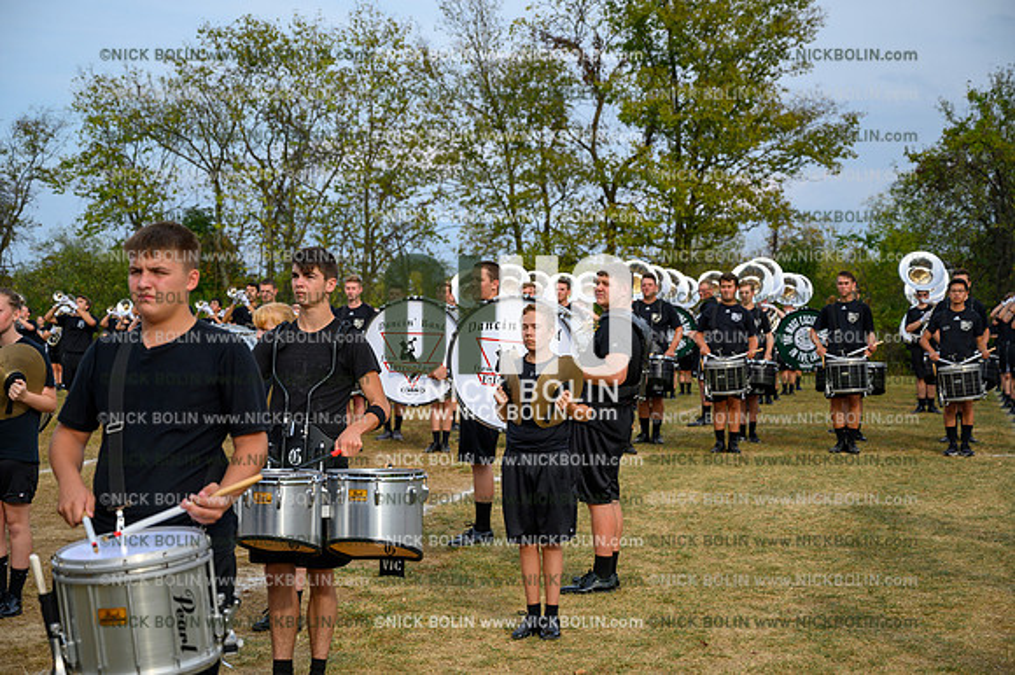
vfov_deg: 22.2
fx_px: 1719
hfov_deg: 32.9
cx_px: 508
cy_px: 338
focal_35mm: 61
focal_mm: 61
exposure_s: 1/1600
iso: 200
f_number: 4.5
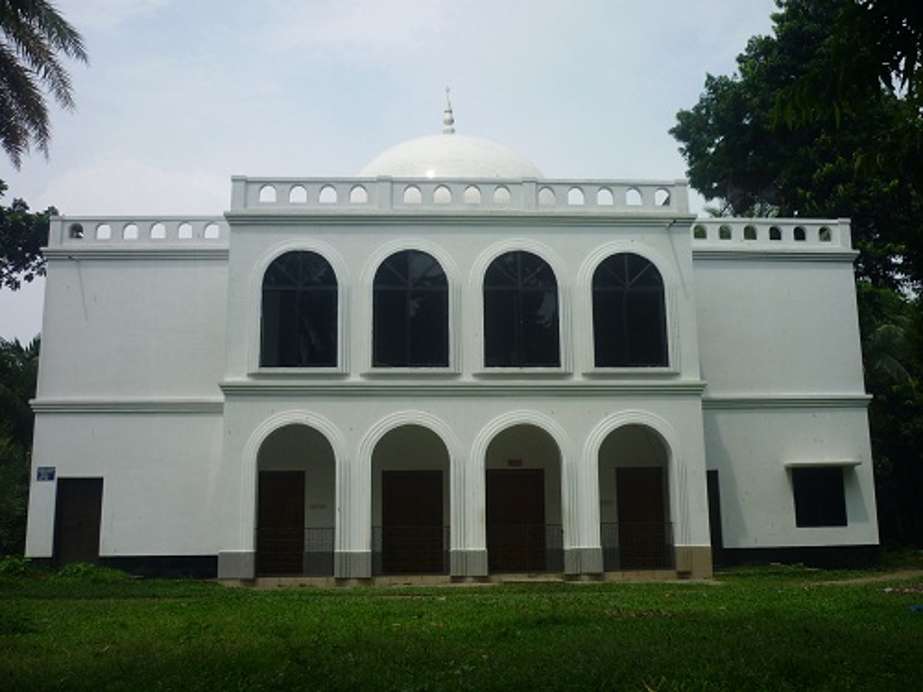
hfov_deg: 55.4
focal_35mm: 33
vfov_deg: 42.9
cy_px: 346
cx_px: 462
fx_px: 880
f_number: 8
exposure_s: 1/250
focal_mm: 5.5
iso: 80
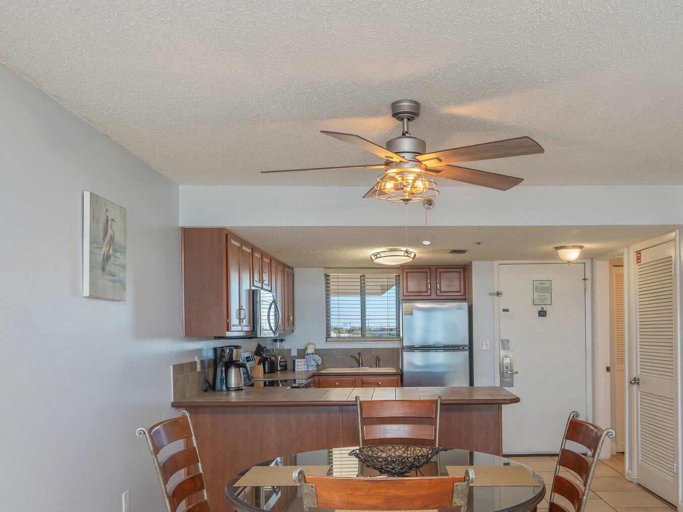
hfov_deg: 60.1
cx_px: 399
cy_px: 334
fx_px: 587
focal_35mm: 30
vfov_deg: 46.6
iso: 320
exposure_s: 1/30
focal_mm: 20.5
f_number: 9
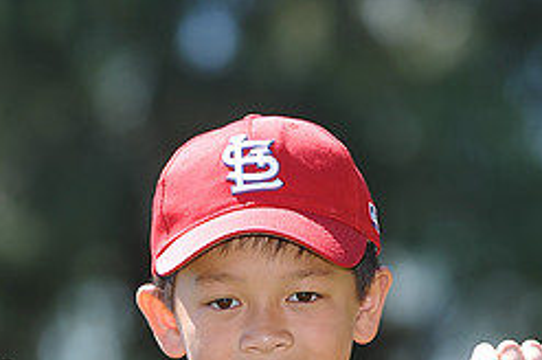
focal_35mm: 411
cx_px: 285
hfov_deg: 5.0
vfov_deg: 3.3
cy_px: 421
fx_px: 6180
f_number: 4.5
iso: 200
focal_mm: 175
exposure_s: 1/500
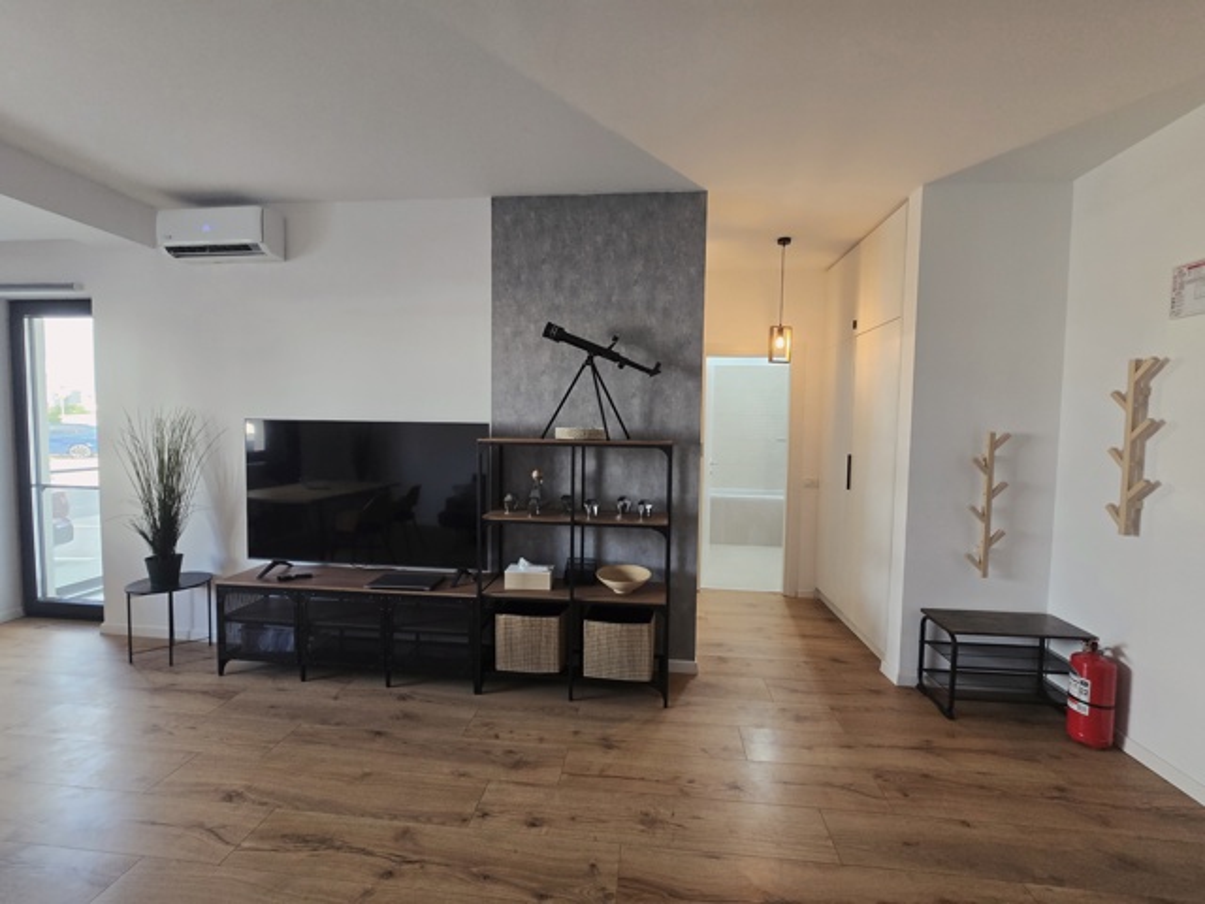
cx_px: 602
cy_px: 452
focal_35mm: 13
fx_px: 453
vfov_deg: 89.9
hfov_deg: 106.2
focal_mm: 2.2
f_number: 2.2
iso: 250
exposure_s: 1/60.2
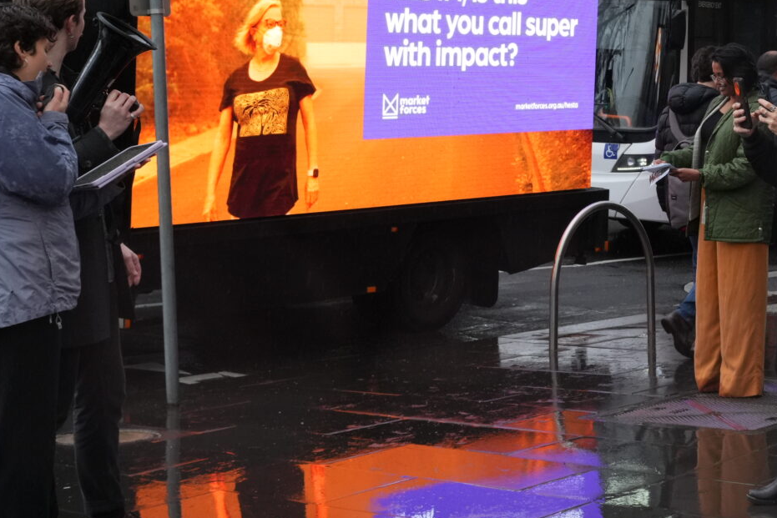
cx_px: 819
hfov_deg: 22.1
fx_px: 1899
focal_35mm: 88
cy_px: 127
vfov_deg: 15.5
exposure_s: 1/320
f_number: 6.3
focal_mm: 32
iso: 800
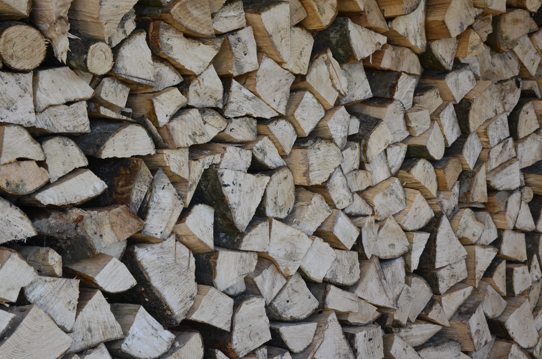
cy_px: 180
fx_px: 1127
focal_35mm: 75
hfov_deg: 27.0
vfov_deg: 18.1
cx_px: 271
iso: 400
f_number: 10
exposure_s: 1/40
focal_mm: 50
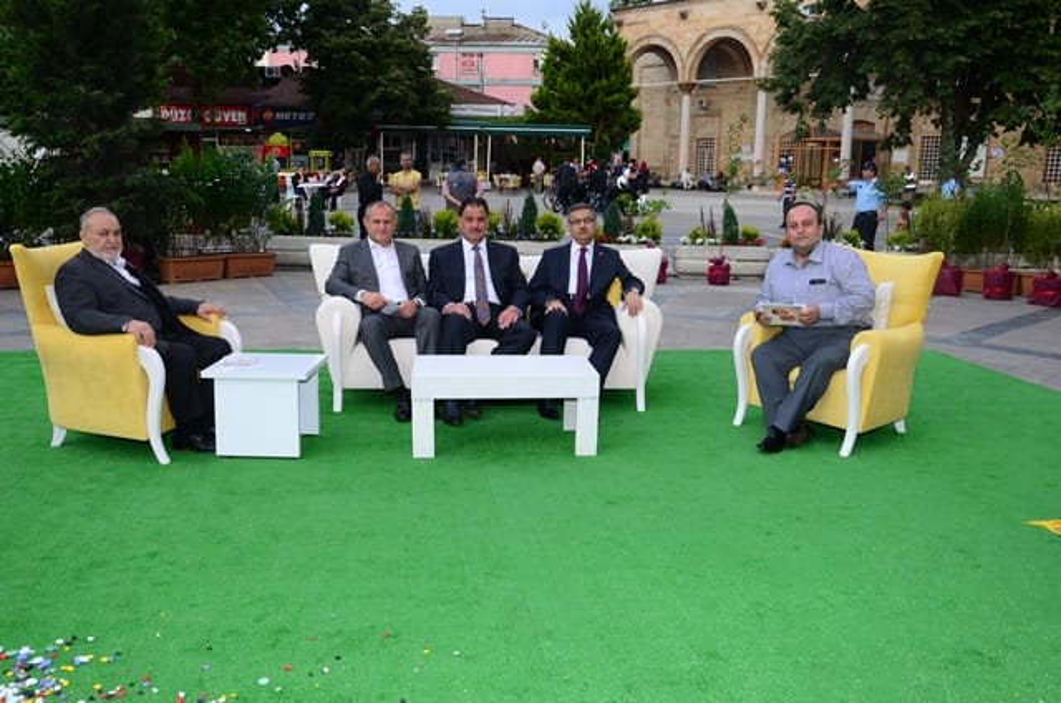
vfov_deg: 36.7
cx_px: 530
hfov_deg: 53.2
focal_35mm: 36
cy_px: 352
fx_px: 1059
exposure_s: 1/200
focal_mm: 24
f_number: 7.1
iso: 400
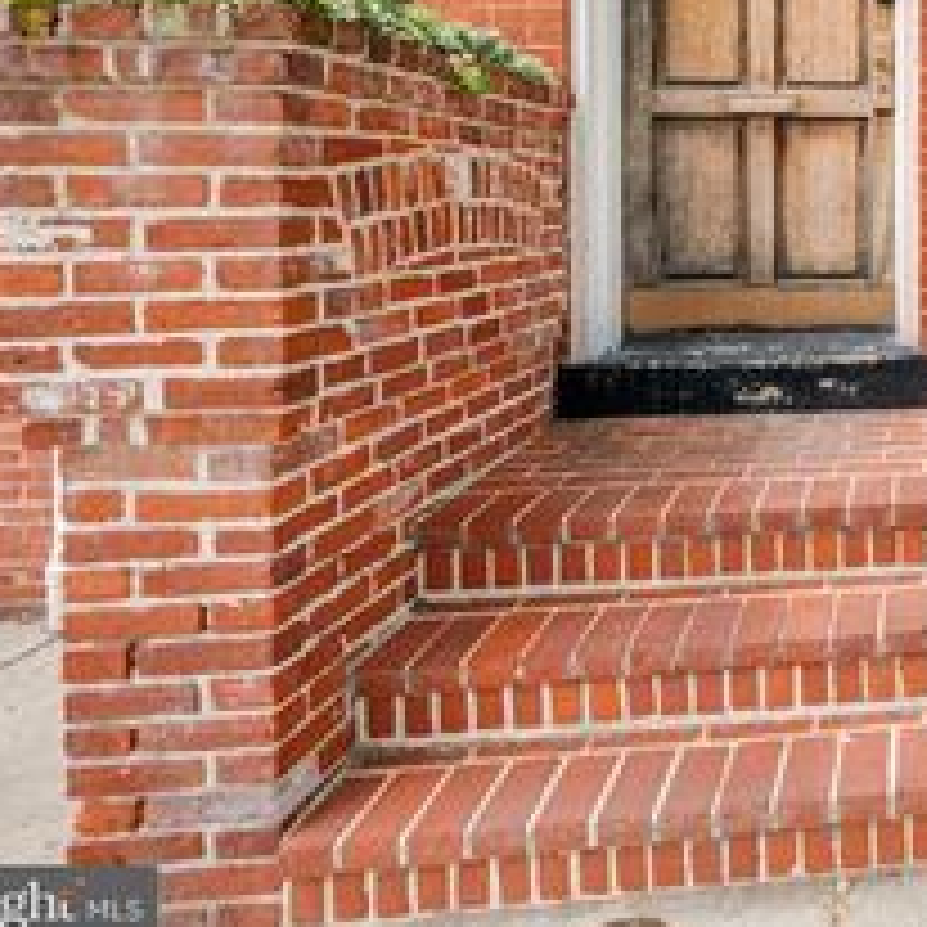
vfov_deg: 47.3
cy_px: 196
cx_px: 1040
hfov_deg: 39.7
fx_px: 1000
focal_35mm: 33
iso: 250
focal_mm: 16
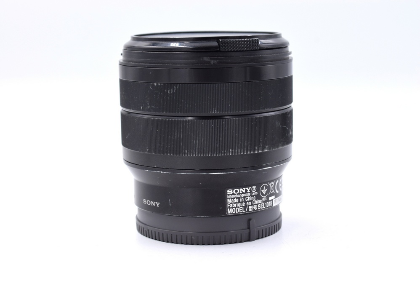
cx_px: 210
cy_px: 140
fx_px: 963
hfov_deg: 24.6
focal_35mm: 82
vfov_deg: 16.6
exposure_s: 1/125
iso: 400
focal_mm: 55
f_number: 8
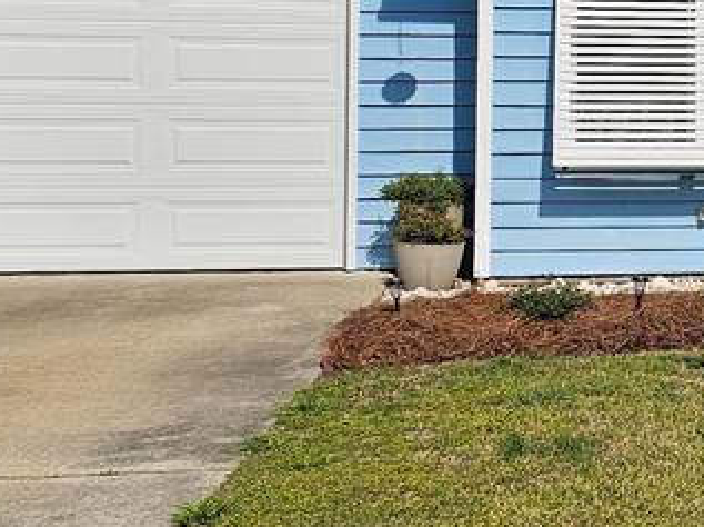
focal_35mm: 93
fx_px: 1889
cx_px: 1039
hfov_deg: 18.8
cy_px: 36
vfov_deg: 15.6
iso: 10
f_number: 1.7
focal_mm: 6.3
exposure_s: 1/1746
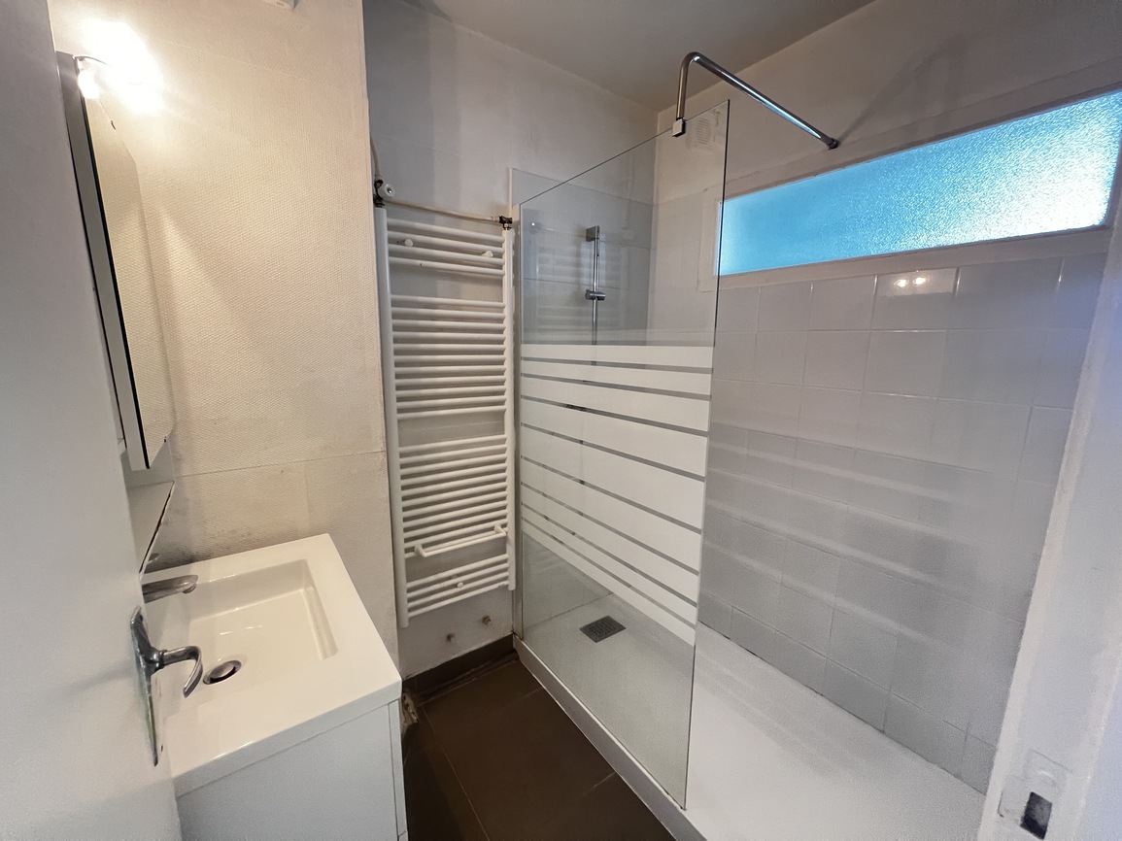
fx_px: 421
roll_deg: -0.7
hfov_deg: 106.2
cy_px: 420
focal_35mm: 13
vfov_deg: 89.9
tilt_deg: -10.7
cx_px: 561
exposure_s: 1/50
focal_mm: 1.57
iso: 500
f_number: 1.8
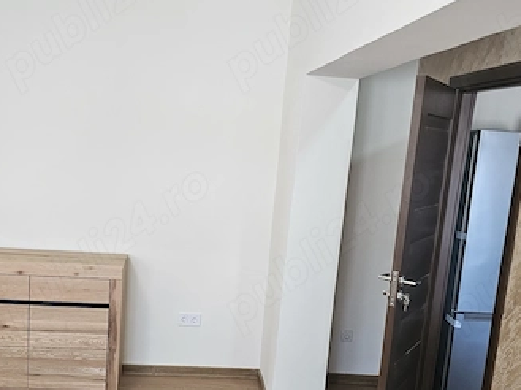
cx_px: 217
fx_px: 631
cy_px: 265
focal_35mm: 42
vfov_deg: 33.9
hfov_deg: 44.7
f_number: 1.7
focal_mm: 6.3
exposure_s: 1/120
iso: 200
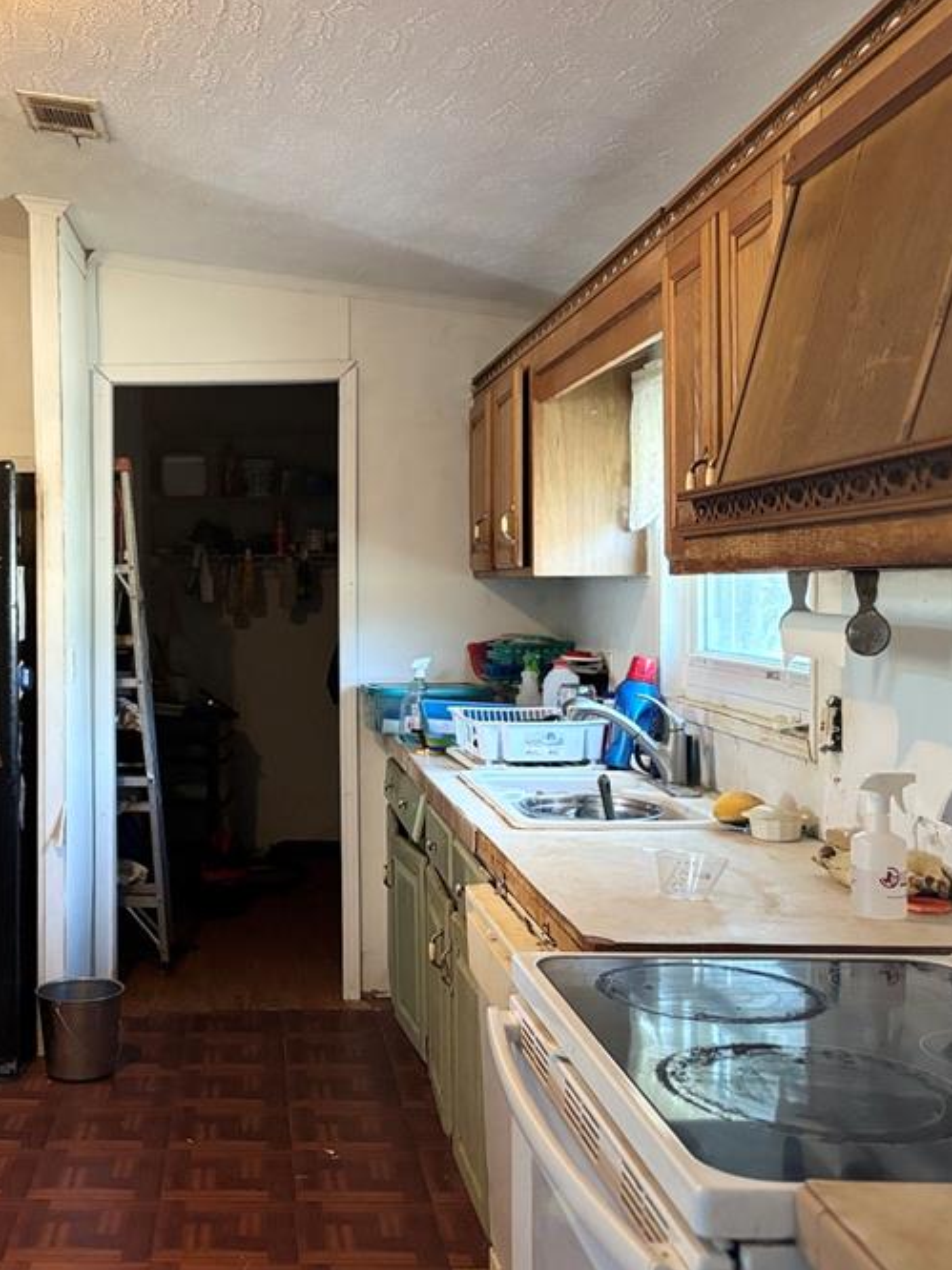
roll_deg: +0.1
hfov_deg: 34.9
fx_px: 1468
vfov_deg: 46.8
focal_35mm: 40
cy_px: 603
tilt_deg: -0.6
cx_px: 200
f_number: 1.6
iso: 500
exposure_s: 1/60
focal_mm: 5.96
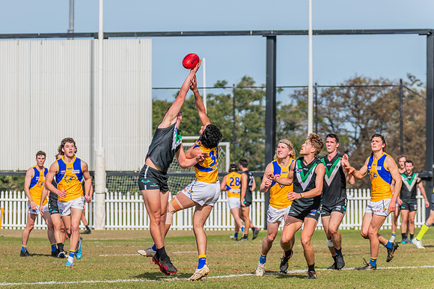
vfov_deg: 3.8
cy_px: 128
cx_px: 192
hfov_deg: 5.8
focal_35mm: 358
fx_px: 4311
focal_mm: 320
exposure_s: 1/2000
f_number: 11
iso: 800
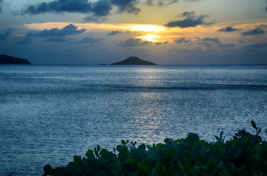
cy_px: 88
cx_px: 134
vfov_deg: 18.1
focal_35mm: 75
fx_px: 555
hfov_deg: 27.1
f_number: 8
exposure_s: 1/250
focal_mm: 50
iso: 180
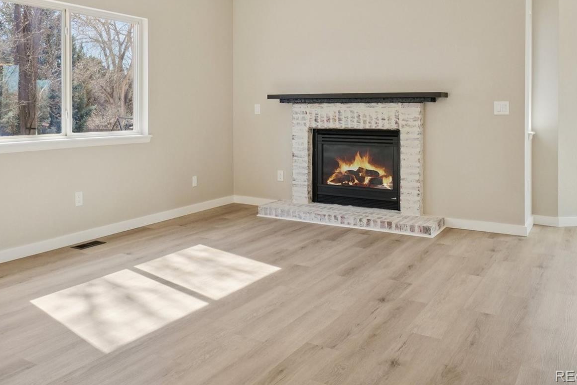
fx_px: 529
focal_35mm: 33
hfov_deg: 56.9
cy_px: 122
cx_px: 239
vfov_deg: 39.4
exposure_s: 1/125
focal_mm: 16
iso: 400
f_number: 8
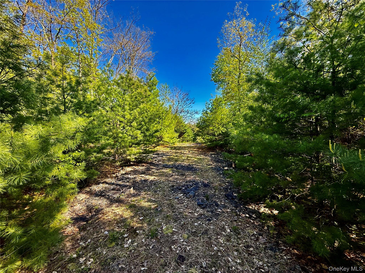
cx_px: 182
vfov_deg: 85.7
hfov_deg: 102.1
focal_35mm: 14
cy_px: 136
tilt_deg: -1.0
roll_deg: -0.6
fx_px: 148
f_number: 2.2
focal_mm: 2.22
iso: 50
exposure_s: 1/376
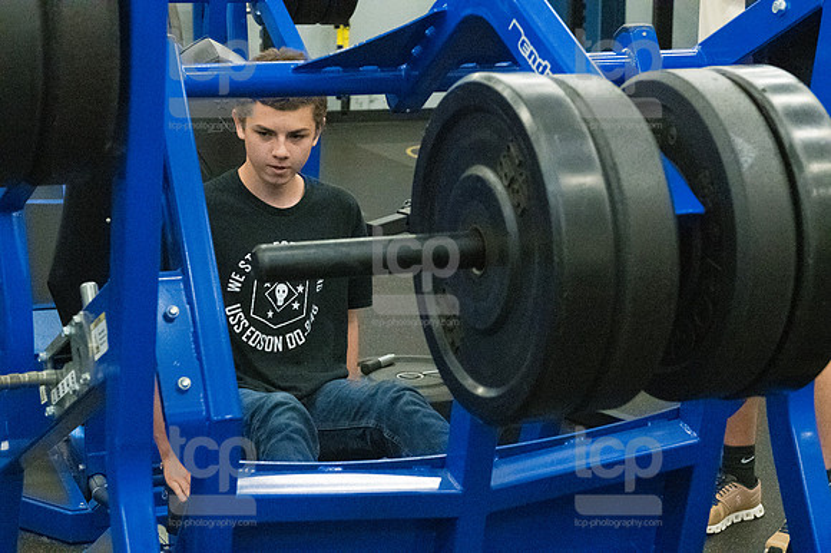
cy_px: 276
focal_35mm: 82
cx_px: 416
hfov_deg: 24.8
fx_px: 1892
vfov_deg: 16.6
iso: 10000
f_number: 5.6
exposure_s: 1/400
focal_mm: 55
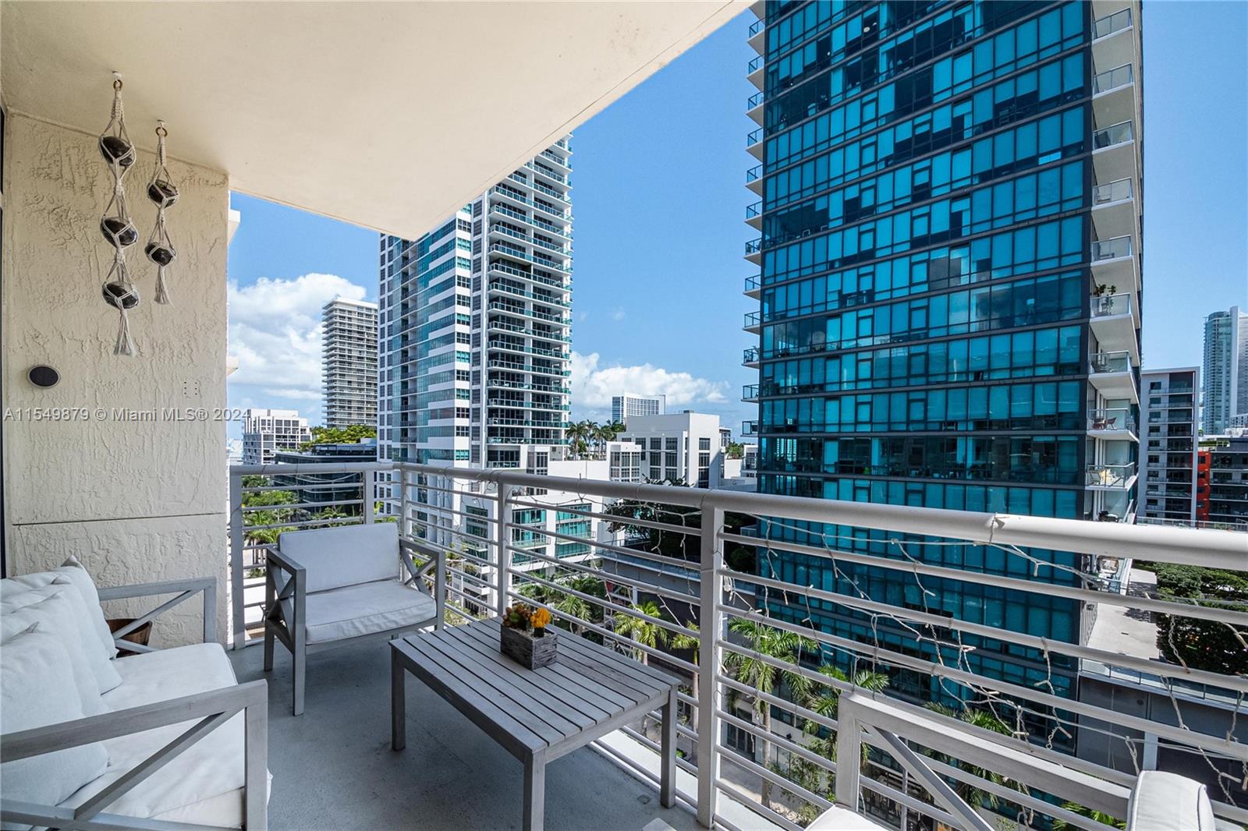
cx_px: 624
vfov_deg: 81.2
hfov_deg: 104.3
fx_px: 485
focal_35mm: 14
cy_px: 416
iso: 800
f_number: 7.1
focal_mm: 7
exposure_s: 1/2000
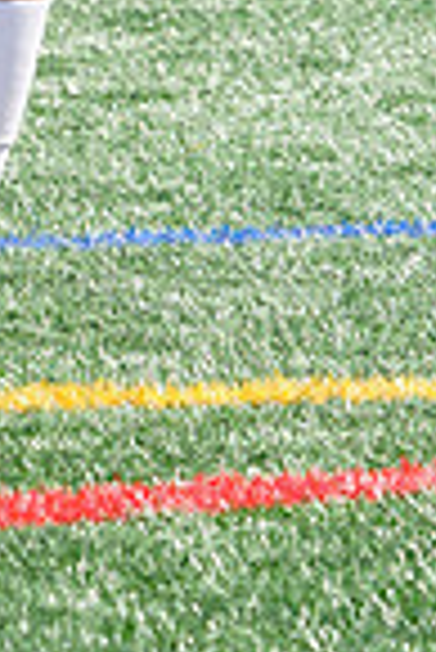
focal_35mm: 973
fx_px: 17633
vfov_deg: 2.1
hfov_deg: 1.4
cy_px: -612
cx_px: -247
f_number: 11
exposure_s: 1/250
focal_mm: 244
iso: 200
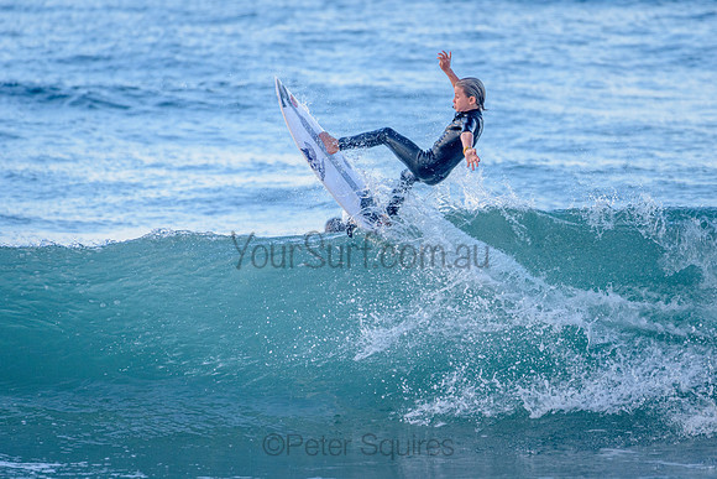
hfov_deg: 3.4
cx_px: 419
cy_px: 255
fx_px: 12210
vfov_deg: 2.2
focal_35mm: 613
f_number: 5.6
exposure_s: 1/1250
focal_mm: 500
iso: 500
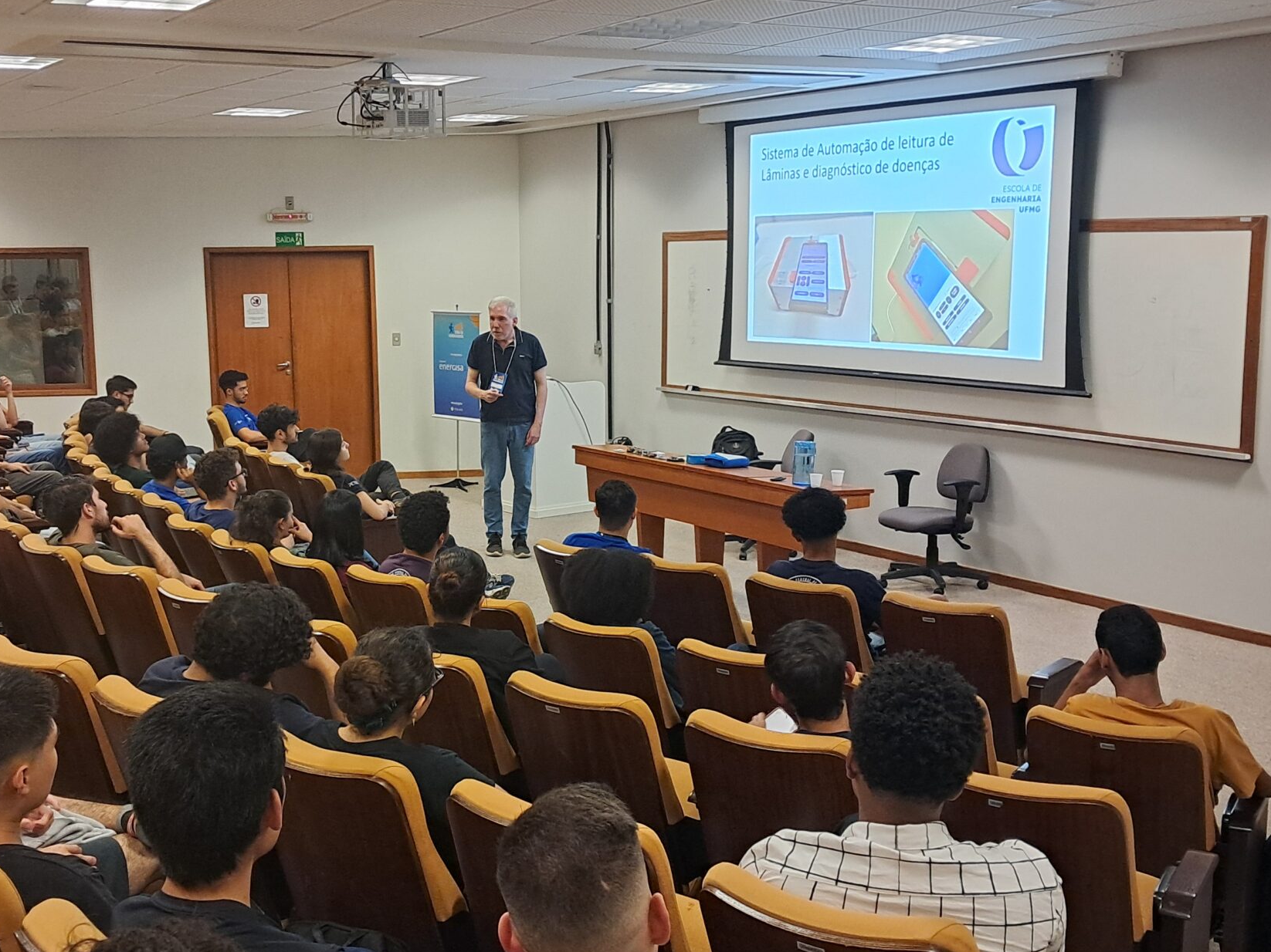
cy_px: 499
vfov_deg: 34.3
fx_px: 1542
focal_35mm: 42
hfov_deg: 44.3
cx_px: 449
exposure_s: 1/60
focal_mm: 4
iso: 400
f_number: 1.8
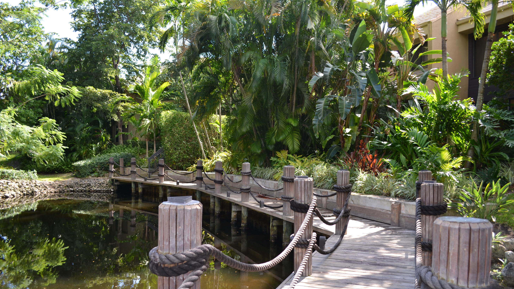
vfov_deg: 40.1
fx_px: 395
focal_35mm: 29
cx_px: 258
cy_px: 159
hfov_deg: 66.1
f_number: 4
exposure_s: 1/125
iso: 125
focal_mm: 18
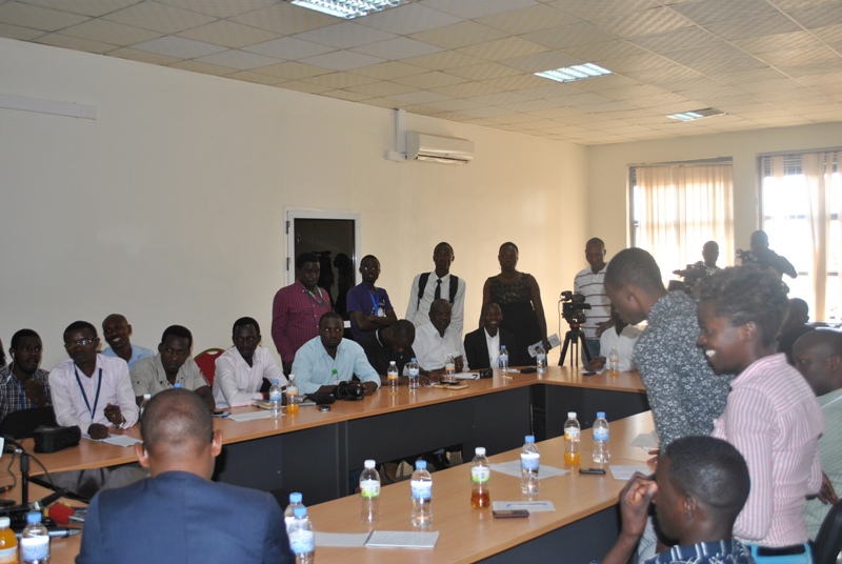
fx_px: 843
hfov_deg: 53.1
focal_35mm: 36
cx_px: 421
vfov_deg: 37.0
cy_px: 282
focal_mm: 24
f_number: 4
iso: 200
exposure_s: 1/60
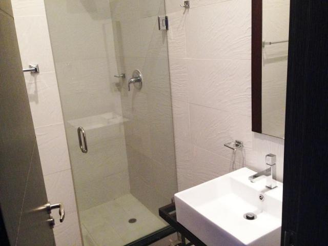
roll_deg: +5.0
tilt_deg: -16.1
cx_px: 164
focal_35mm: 33
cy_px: 123
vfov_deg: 42.9
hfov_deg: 55.4
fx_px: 313
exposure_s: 1/20
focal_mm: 4.12
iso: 250
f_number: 2.4
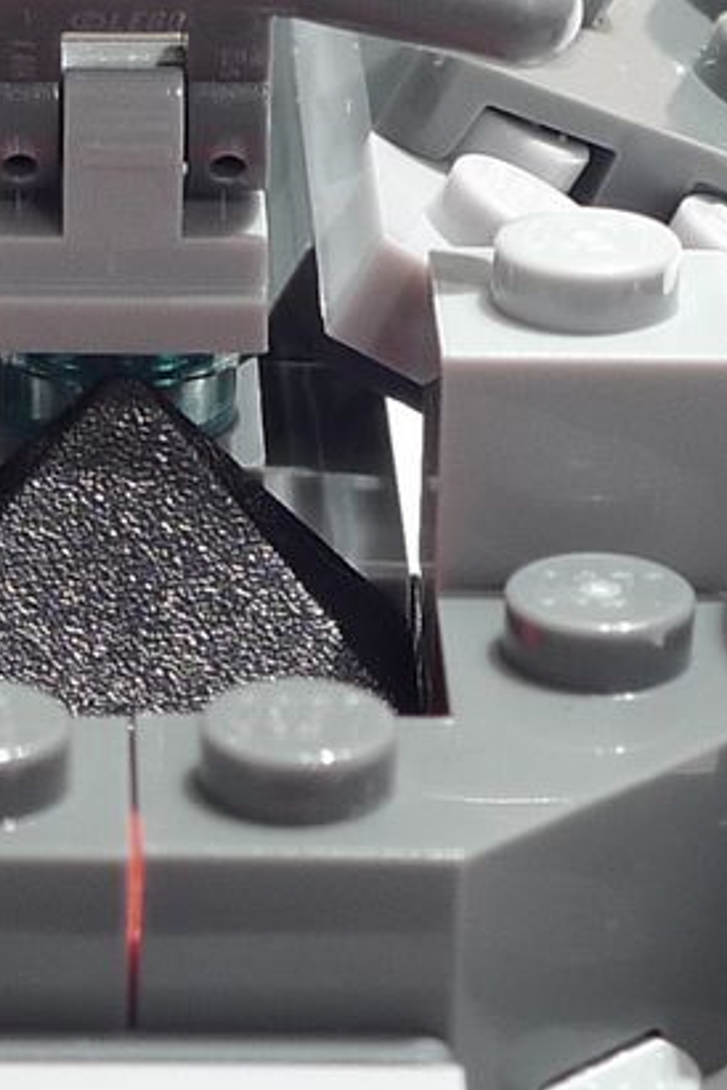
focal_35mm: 263
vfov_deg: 7.8
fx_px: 7966
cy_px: 623
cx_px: 103
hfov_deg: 5.2
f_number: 4.5
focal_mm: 12.1
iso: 80
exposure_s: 1.6
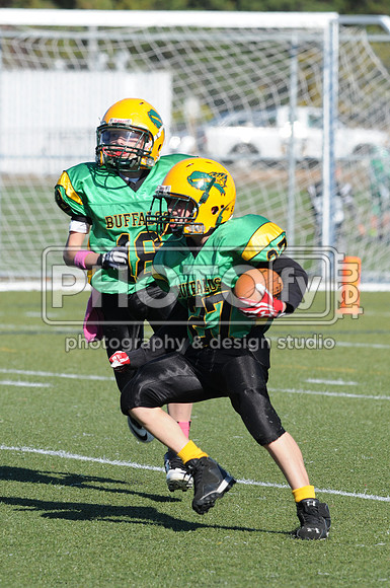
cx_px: 195
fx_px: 7334
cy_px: 294
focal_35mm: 450
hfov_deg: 3.0
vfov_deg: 4.6
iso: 200
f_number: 8
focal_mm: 300
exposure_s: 1/500
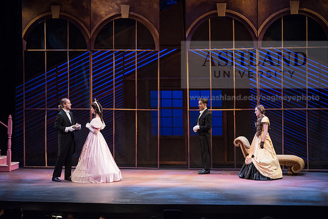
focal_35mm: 122
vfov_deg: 11.2
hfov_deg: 16.8
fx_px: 1112
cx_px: 164
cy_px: 110
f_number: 3.5
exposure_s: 1/400
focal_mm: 122
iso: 4000
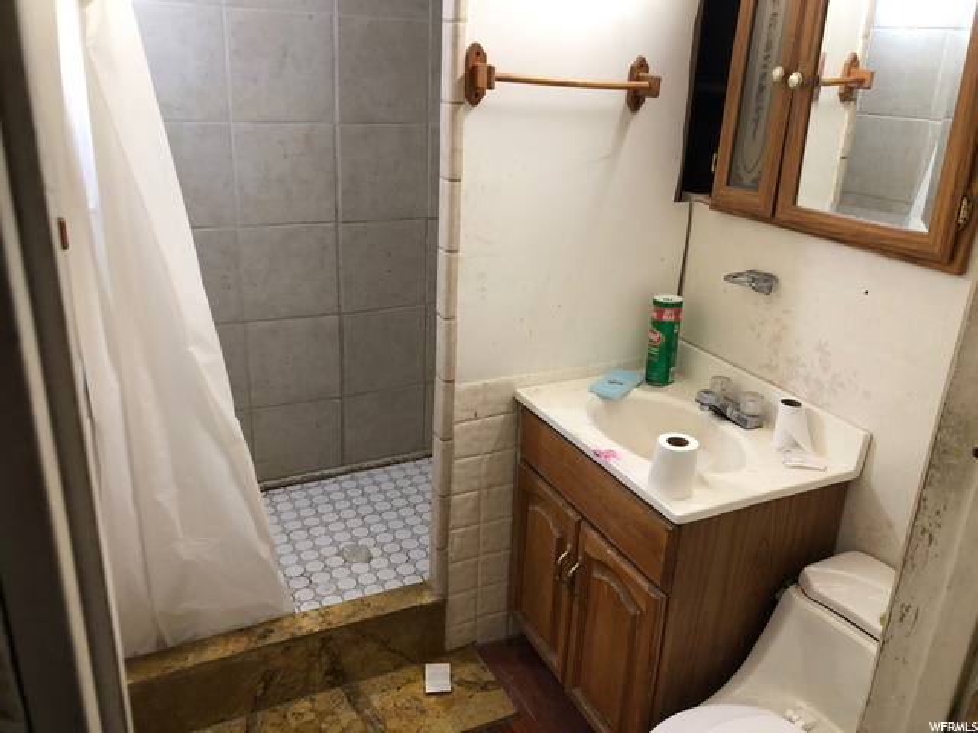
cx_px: 489
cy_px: 366
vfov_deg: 49.7
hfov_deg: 63.4
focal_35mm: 28
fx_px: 791
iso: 40
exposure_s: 1/17
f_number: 1.8
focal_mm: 4
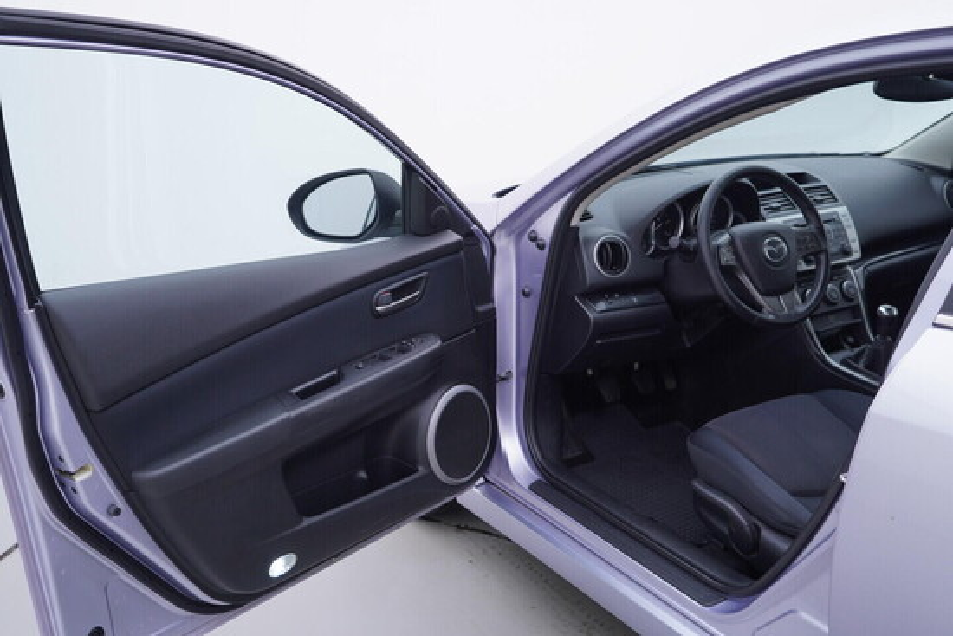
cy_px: 318
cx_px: 476
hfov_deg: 53.1
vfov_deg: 36.9
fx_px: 953
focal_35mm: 36
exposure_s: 1/60
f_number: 3.5
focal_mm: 24
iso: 125
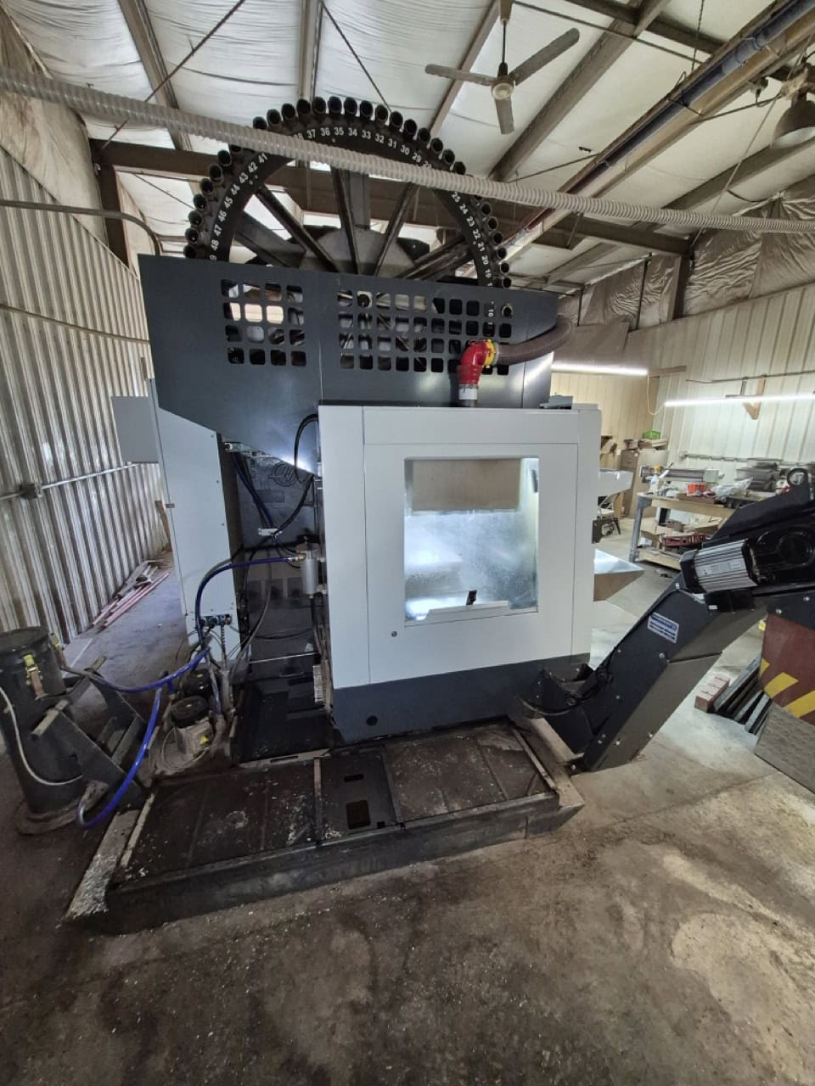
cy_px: 543
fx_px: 408
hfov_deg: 89.9
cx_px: 408
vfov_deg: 106.2
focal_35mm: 13
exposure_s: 1/60
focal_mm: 1.7
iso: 640
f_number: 2.2
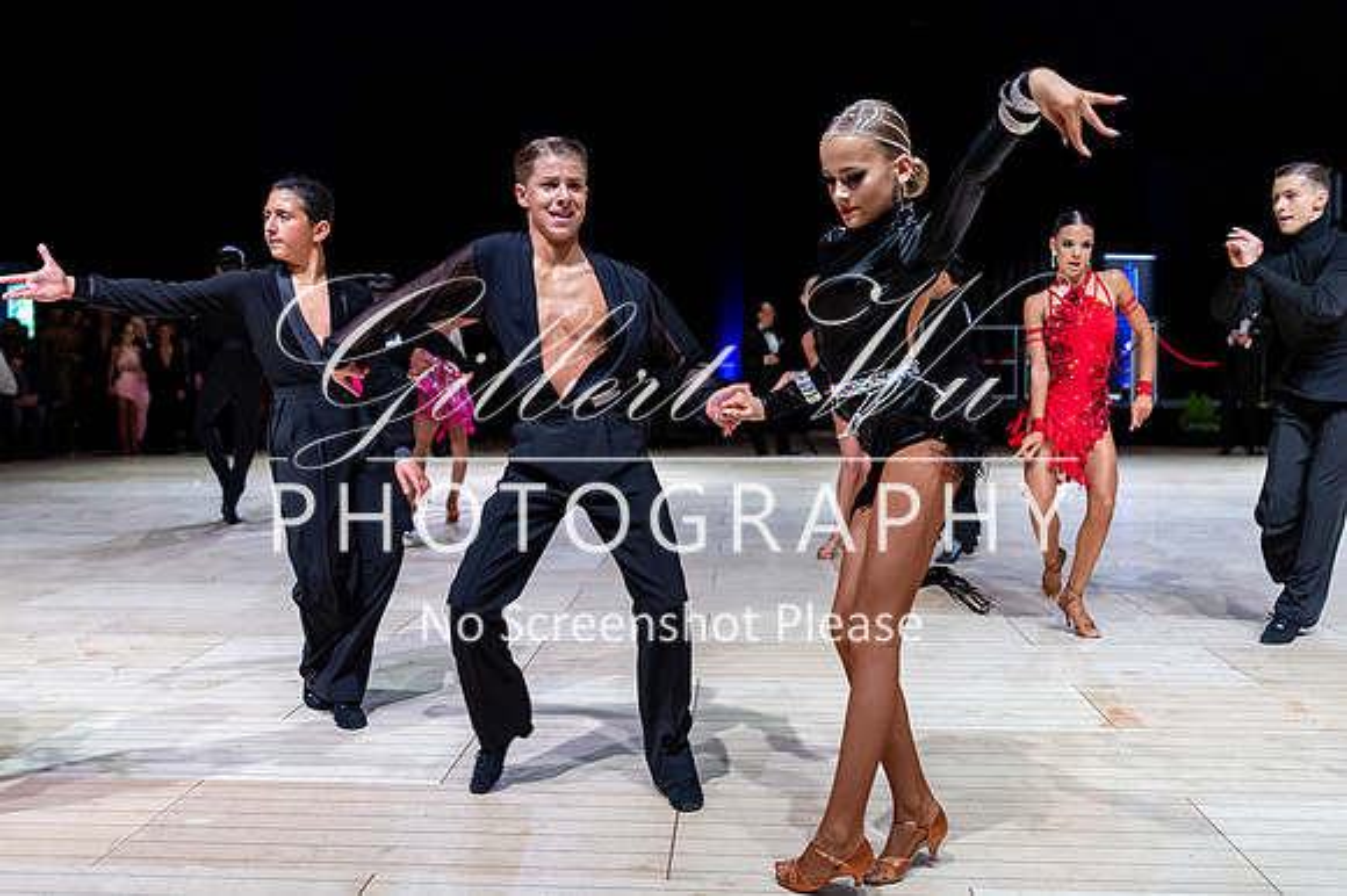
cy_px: 437
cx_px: 657
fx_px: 1340
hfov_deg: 53.3
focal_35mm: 36
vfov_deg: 37.0
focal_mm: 35
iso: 3200
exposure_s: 1/400
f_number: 2.8
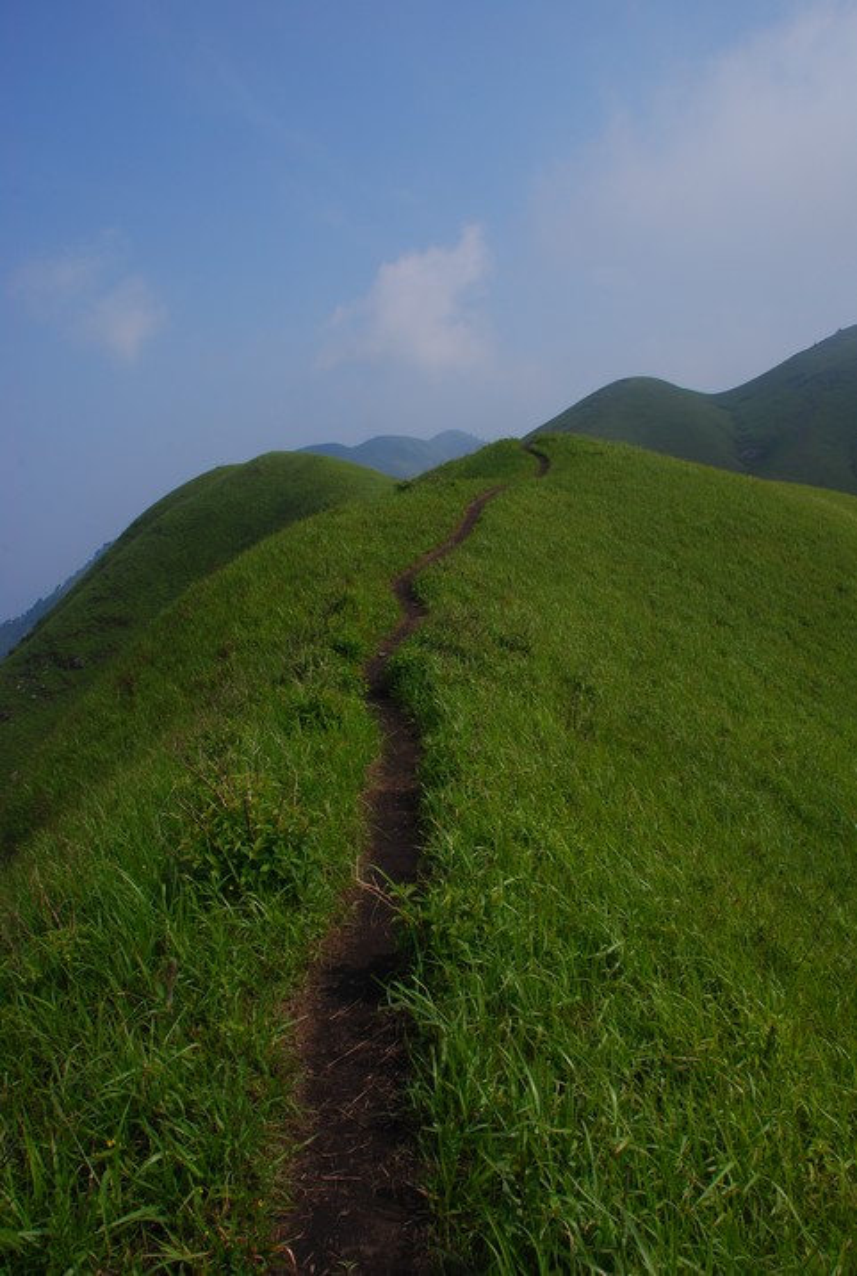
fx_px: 959
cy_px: 638
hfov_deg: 48.2
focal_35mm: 27
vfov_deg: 67.3
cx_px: 428
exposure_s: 1/100
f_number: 18
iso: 100
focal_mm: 18
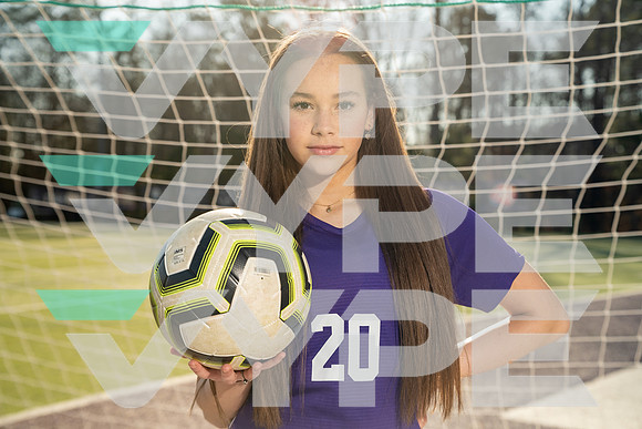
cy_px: 214
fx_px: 981
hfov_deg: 36.2
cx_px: 321
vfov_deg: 24.6
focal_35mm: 55
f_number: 4.5
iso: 200
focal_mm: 55
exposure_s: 1/250
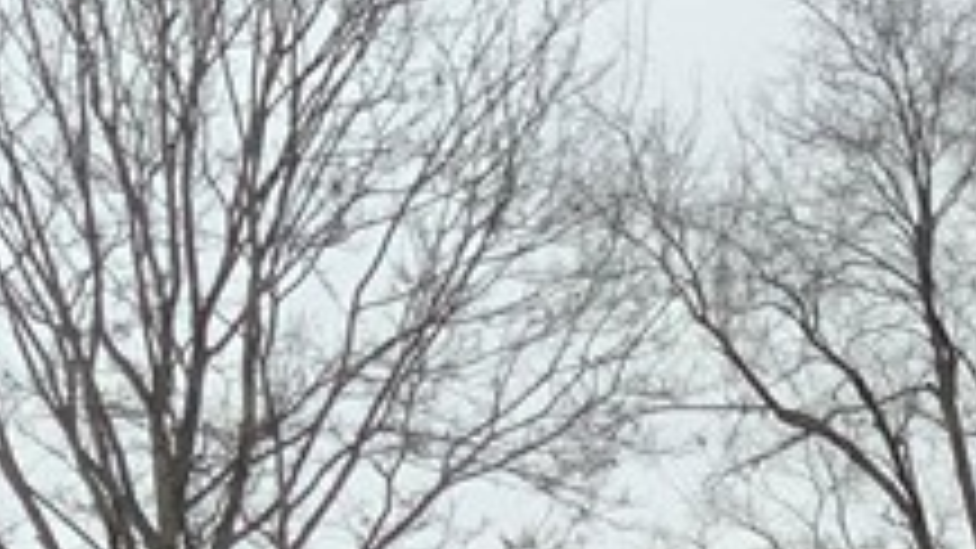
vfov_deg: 7.4
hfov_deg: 13.3
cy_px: 1508
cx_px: 1606
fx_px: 3856
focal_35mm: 149
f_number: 1.8
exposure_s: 1/446
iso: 16
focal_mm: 3
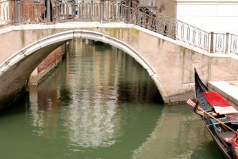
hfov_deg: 33.9
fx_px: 389
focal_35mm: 59
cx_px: 91
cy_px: 75
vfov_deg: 23.2
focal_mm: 27
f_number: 7.1
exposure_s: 1/200
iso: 100
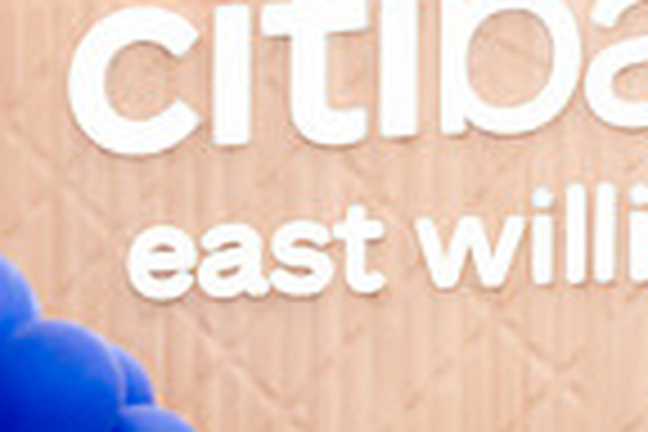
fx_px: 3492
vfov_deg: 7.0
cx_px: -104
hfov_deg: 10.4
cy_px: 666
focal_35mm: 194
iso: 400
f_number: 3.2
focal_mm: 48
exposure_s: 1/200
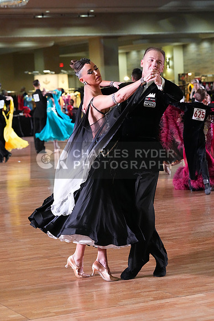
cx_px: 107
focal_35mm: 106
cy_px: 160
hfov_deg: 12.9
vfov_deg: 19.3
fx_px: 945
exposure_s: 1/400
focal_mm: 106
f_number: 5.6
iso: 10000
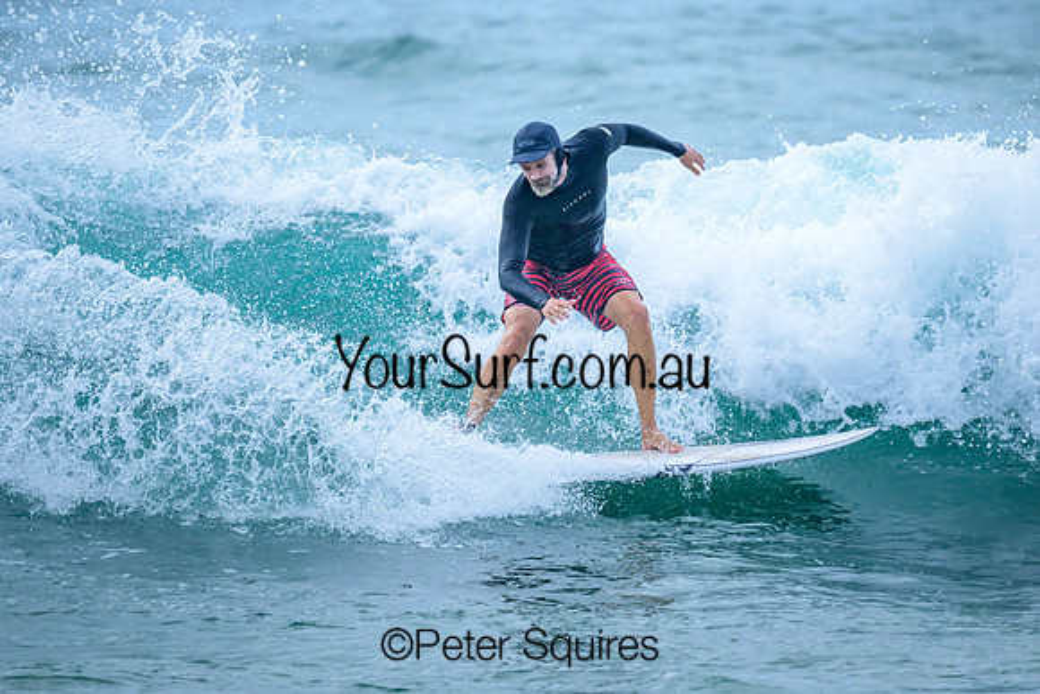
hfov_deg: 2.1
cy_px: 284
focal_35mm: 969
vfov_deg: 1.4
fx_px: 27990
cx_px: 517
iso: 450
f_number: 6.3
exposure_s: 1/3200
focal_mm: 800
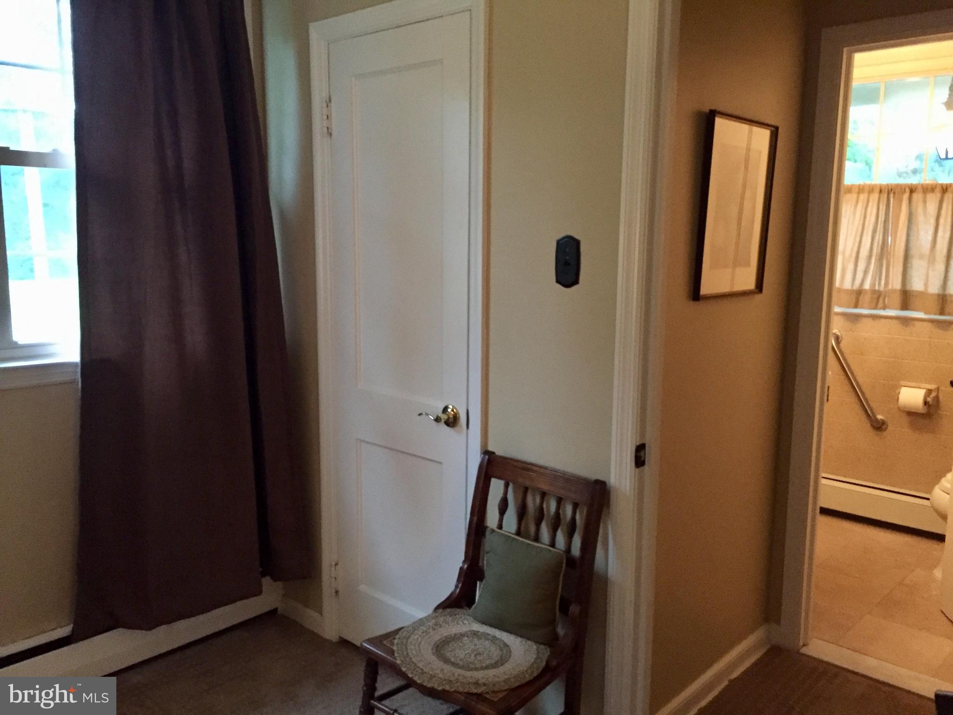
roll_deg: -1.2
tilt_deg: -9.9
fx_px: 798
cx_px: 476
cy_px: 358
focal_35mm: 29
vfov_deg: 48.2
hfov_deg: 61.7
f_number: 2.2
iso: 400
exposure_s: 1/15
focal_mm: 4.15
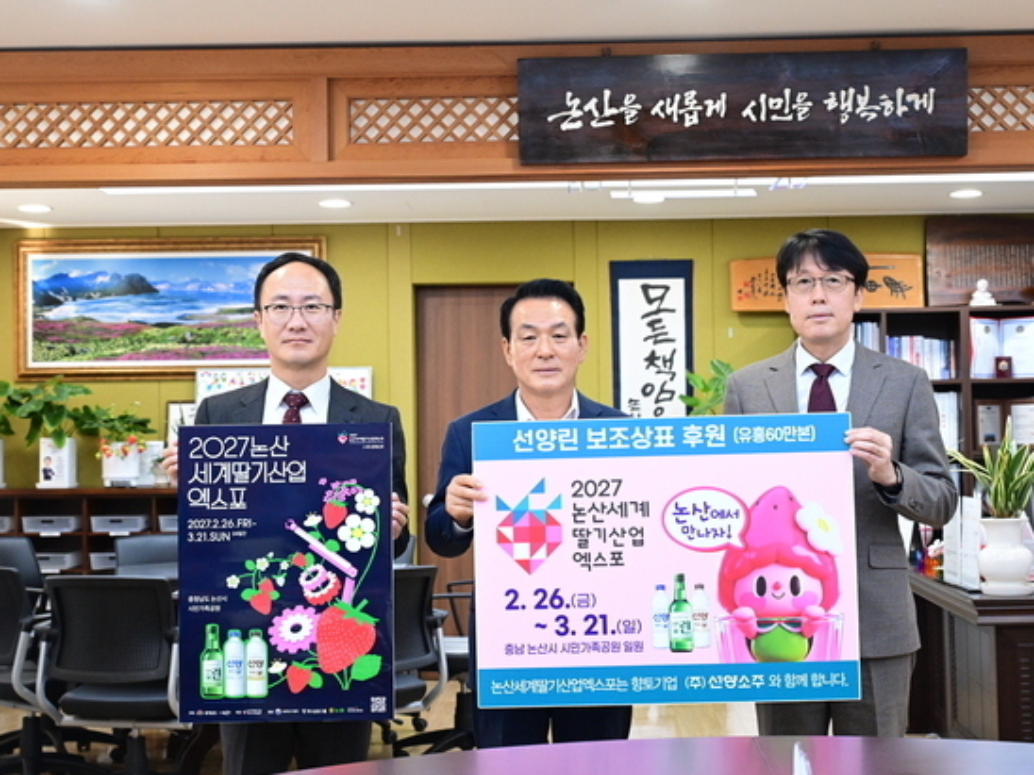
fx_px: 1613
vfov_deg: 27.0
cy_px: 388
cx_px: 559
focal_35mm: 54
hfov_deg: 35.5
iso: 4000
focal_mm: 49
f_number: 5.6
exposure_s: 1/200
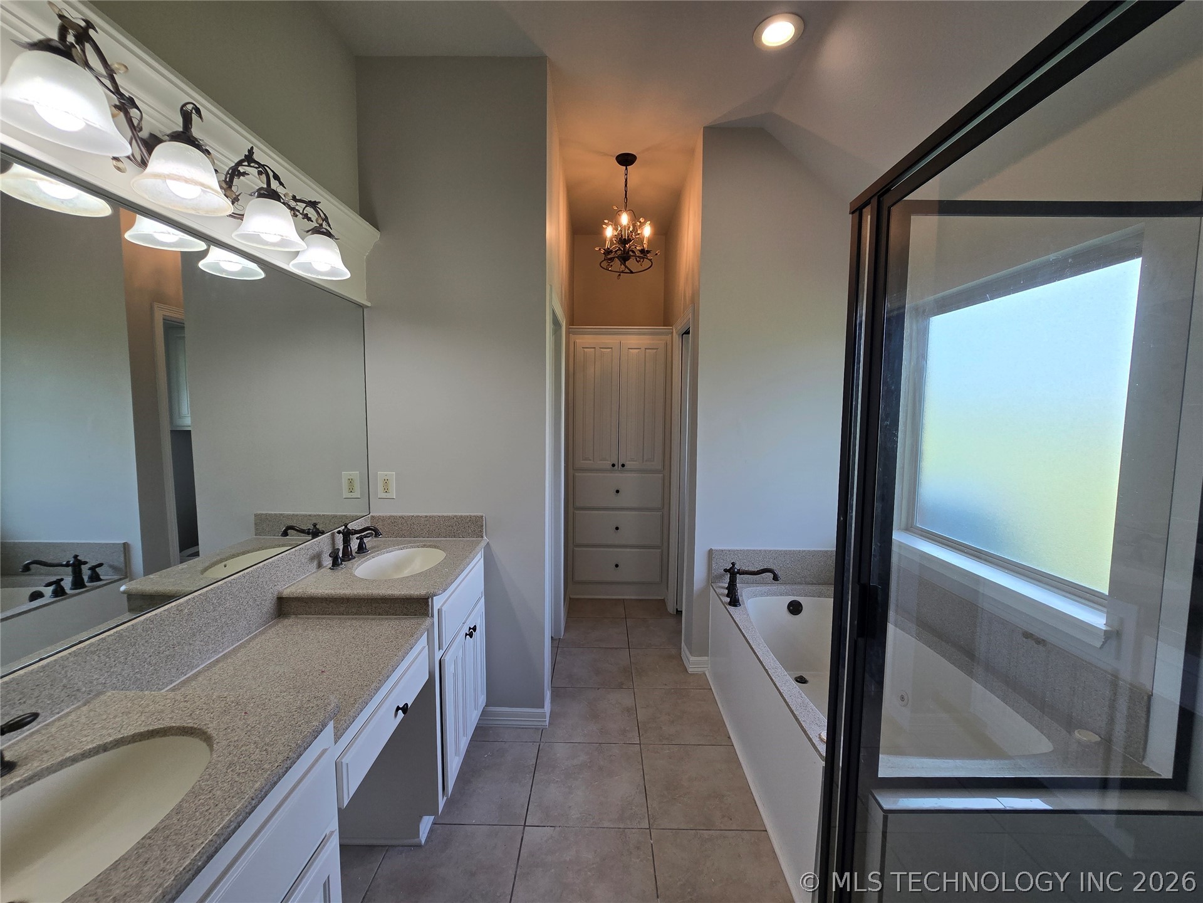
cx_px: 602
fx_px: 452
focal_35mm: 13
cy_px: 452
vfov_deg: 89.9
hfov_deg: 106.2
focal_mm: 2.2
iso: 50
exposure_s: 1/134
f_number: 2.2
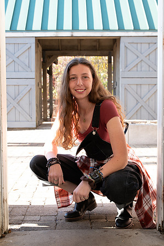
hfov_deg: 24.8
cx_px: 83
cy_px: 123
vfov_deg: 36.7
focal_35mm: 54
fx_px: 372
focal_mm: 36
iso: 400
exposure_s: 1/125
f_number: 4.5
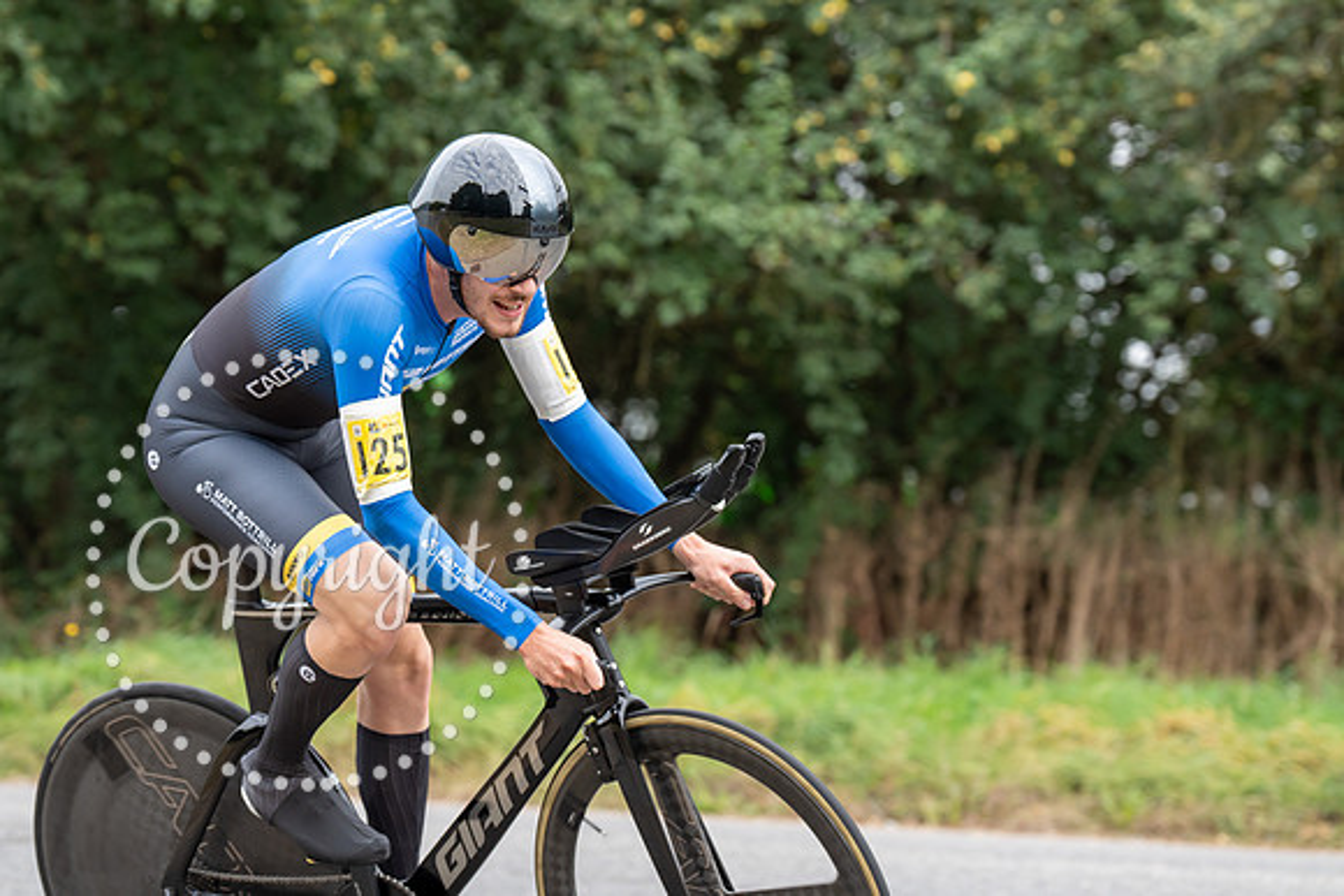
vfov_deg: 9.0
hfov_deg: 13.4
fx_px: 5703
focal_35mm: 153
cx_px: 474
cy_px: 316
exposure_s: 1/1000
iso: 1000
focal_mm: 118
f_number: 4
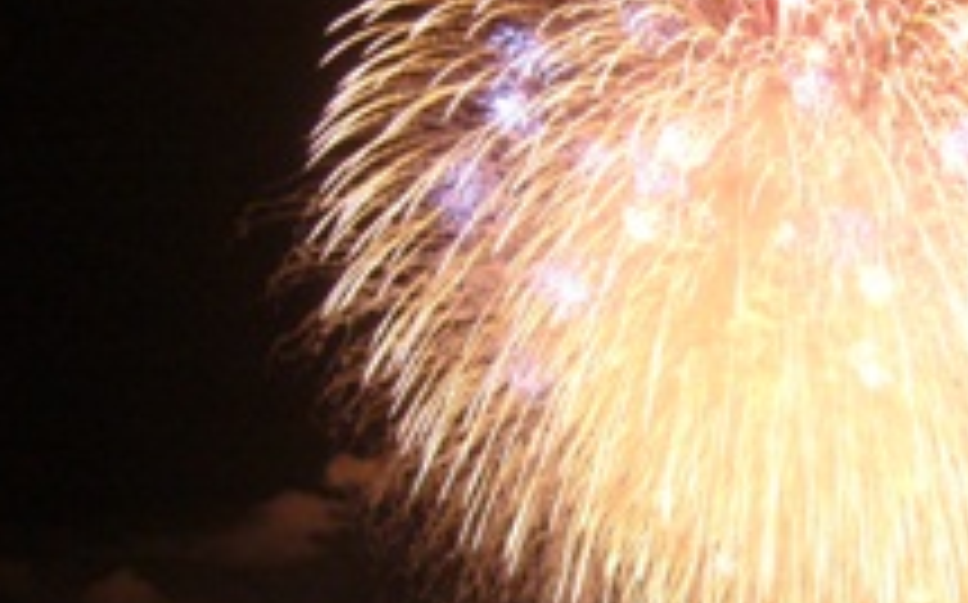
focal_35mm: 69
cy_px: 338
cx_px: 860
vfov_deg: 18.8
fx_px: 1819
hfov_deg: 28.7
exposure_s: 1/4
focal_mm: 5.8
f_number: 2.8
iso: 200
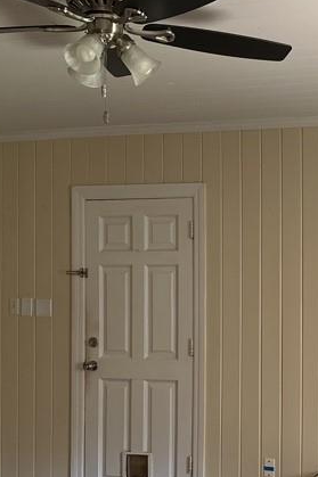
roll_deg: -0.5
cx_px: 367
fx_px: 809
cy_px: 298
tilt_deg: -0.6
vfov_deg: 32.7
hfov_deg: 20.9
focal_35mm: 61
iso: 500
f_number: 1.78
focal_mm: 6.86
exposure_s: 1/60
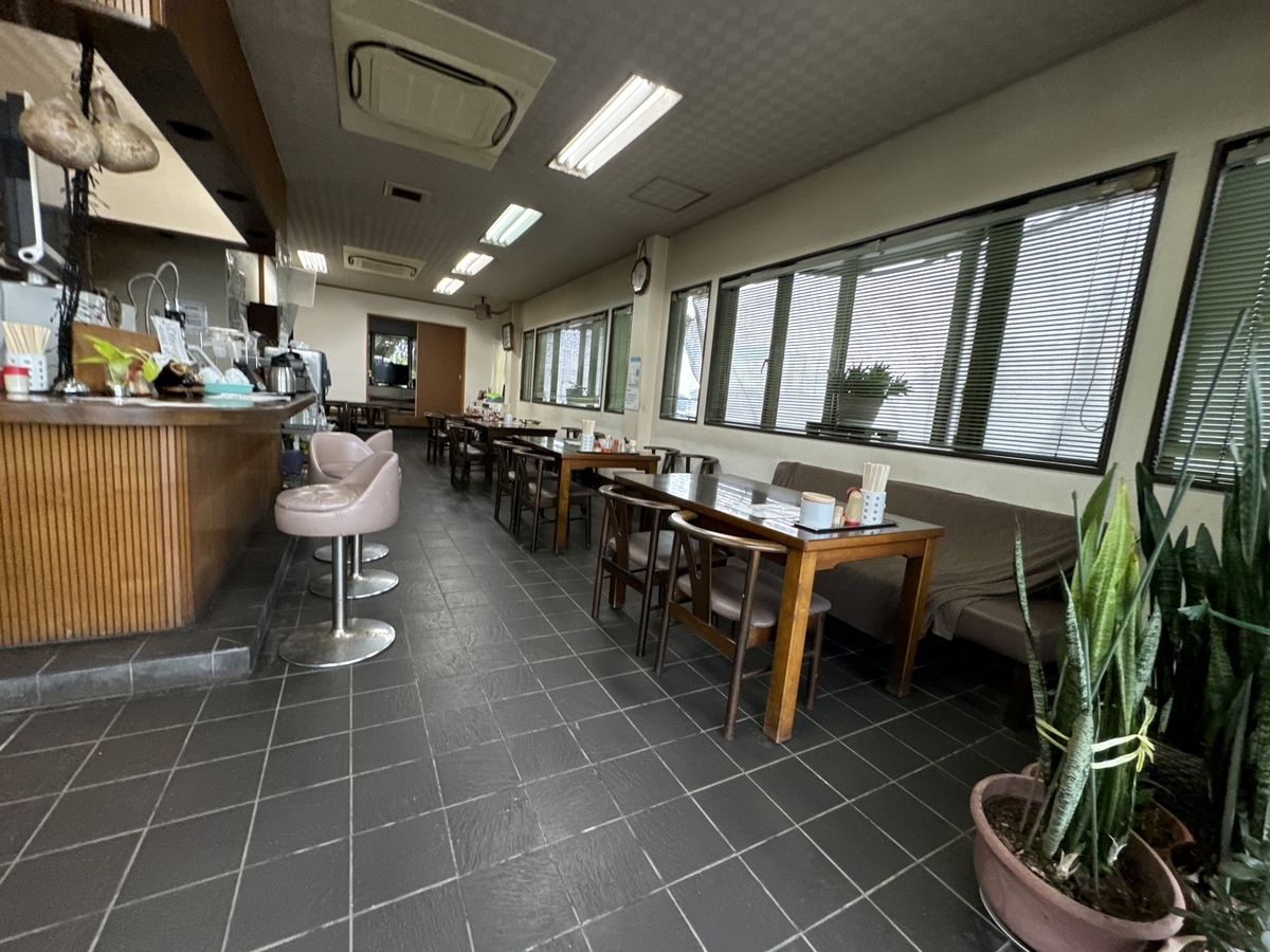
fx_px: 514
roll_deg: -5.0
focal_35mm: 14
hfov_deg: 102.1
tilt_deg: -4.1
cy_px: 476
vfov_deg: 85.7
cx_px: 635
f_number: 2.2
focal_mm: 2.22
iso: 250
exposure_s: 1/120
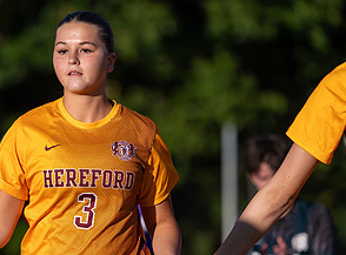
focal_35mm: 364
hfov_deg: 5.5
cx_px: 69
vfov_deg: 4.0
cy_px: 193
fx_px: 3618
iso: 80
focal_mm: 155
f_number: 2.8
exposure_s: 1/2000
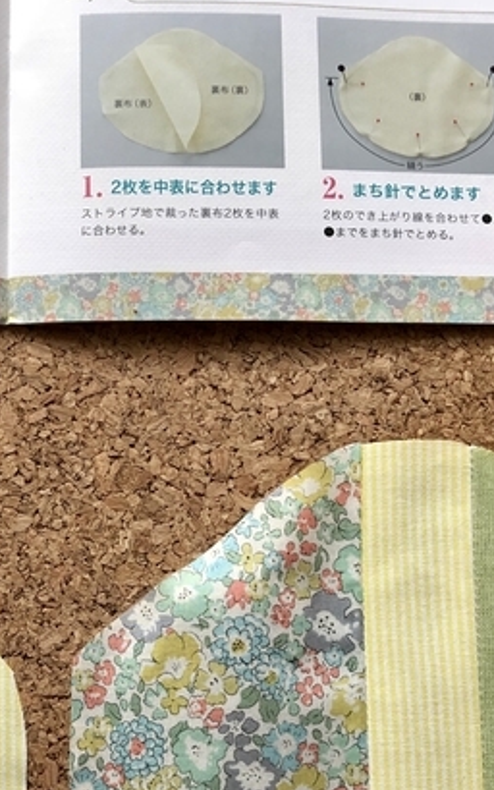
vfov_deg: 34.5
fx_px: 1248
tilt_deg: -82.8
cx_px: 41
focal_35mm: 58
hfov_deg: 21.8
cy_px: 570
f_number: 1.8
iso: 25
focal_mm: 4
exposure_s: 1/40
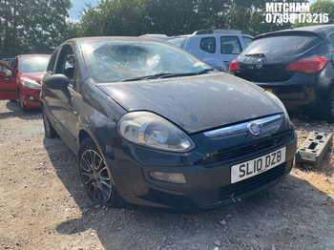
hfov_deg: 67.3
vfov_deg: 53.0
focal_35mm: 26
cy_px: 125
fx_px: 251
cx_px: 167
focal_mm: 4.25
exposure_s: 1/1701
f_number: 1.8
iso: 32
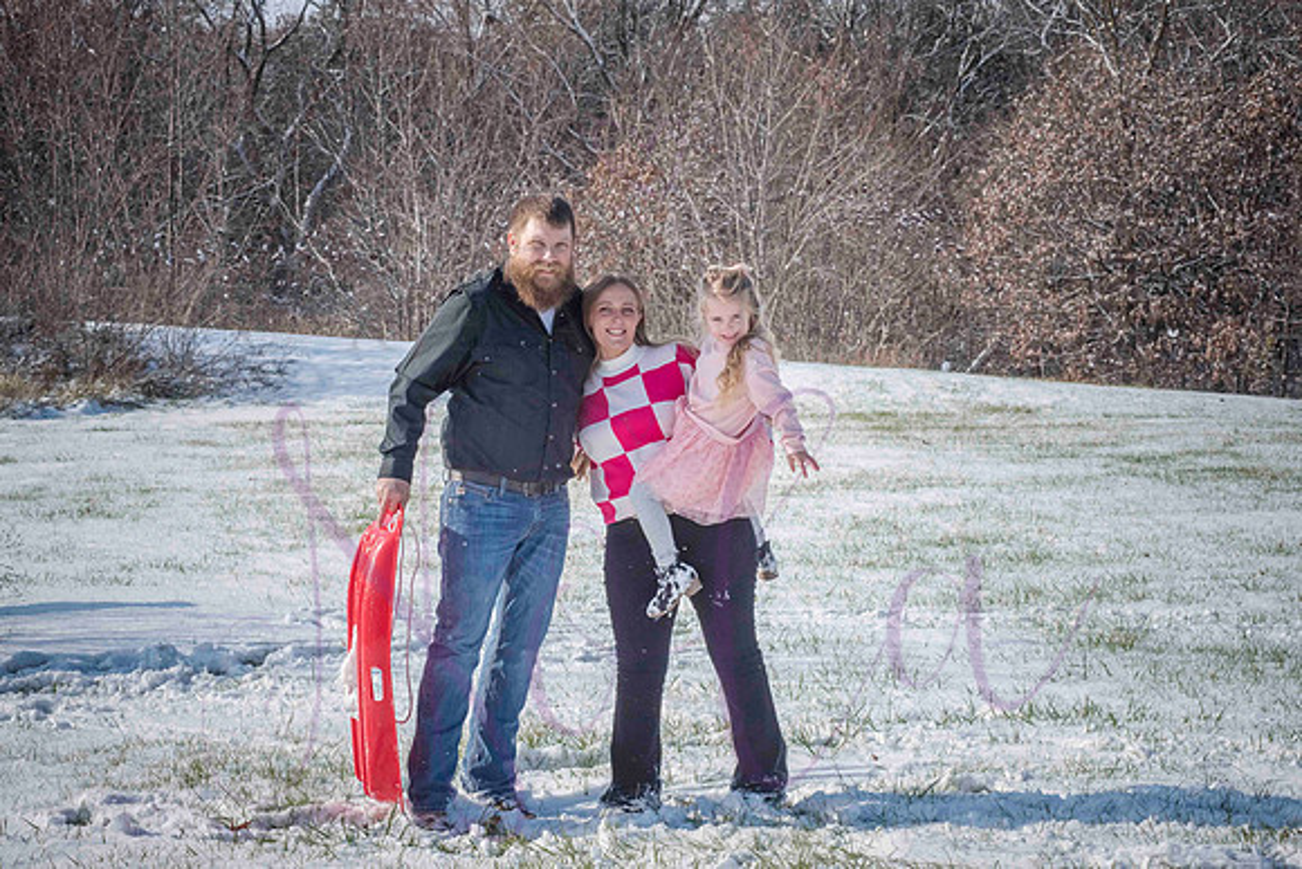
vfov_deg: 14.9
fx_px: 3328
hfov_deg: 22.1
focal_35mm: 92
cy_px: 434
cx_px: 651
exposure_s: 1/1000
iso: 640
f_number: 14
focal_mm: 92
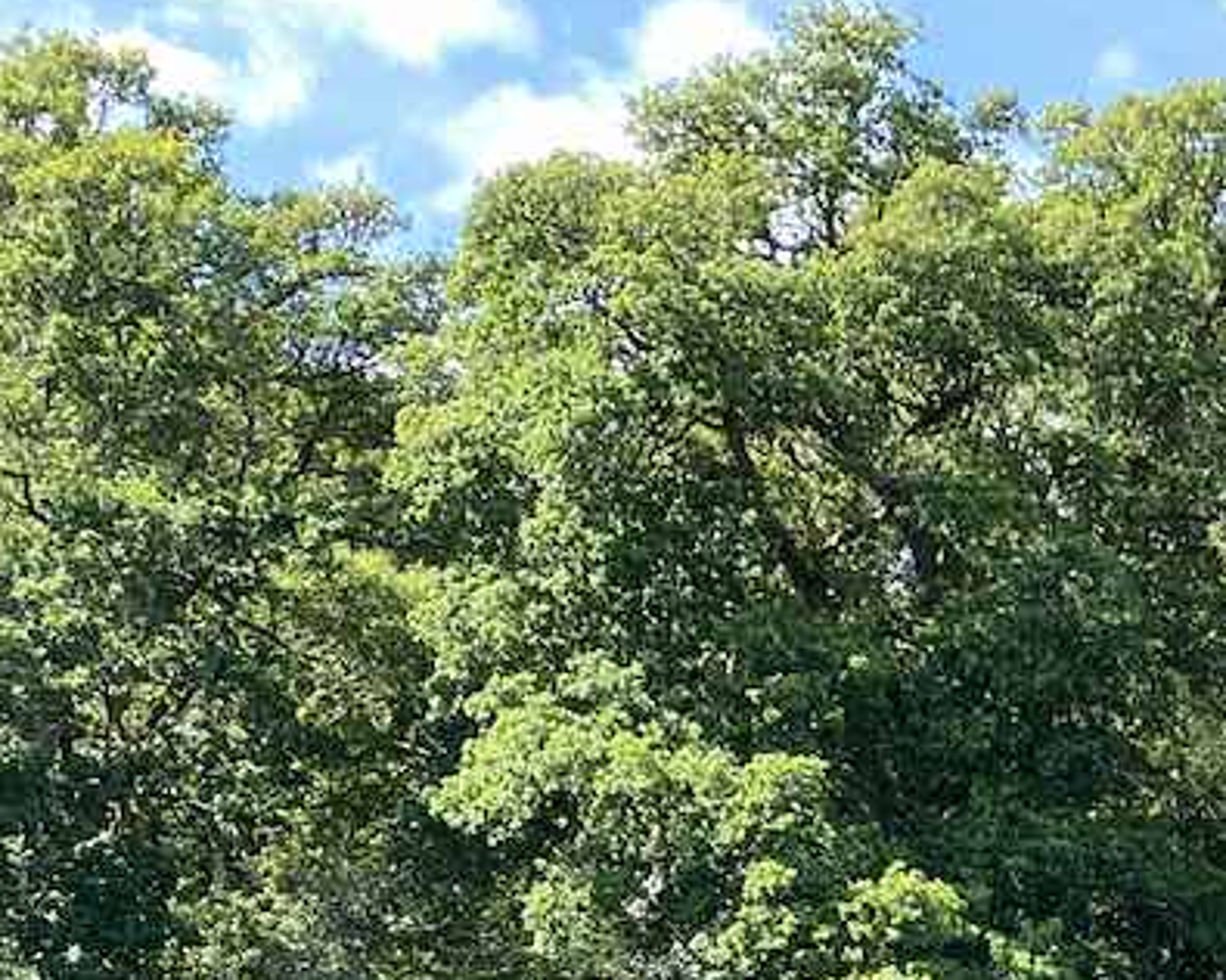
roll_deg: +0.0
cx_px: 1477
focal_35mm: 90
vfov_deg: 15.6
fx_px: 3266
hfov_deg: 19.9
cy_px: 1507
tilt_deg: +0.1
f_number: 1.8
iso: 32
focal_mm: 4.25
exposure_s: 1/268
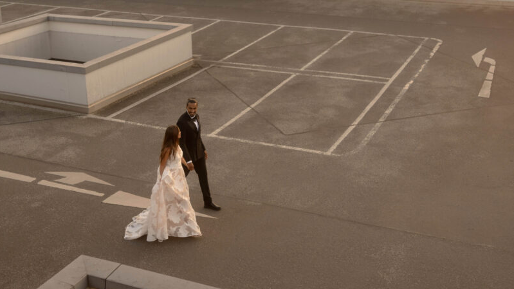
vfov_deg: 25.2
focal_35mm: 47
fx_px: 640
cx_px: 266
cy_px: 86
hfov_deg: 43.7
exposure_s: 1/320
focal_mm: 35
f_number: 2.8
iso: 320
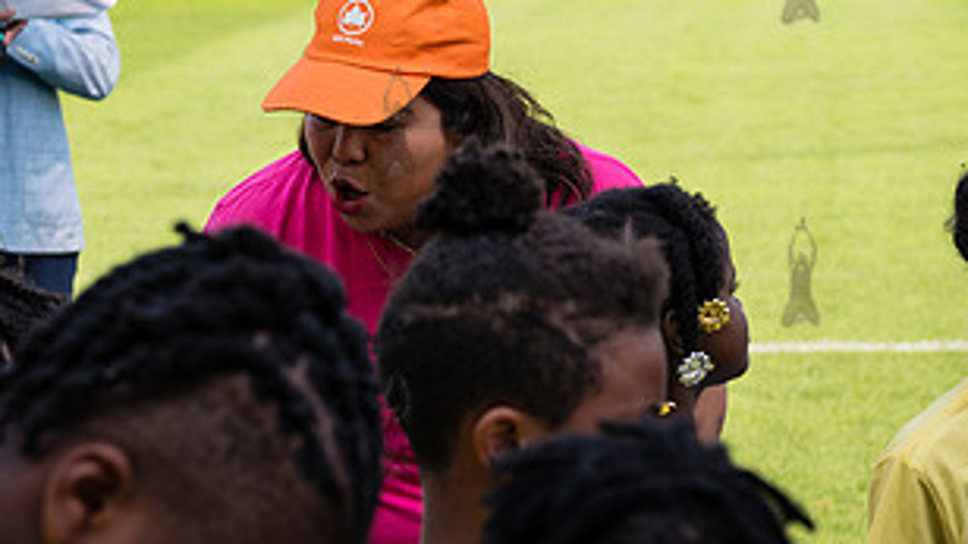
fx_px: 3310
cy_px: 119
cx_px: 393
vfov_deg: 9.4
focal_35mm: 129
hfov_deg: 16.6
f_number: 5
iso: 100
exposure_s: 1/250
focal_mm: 64
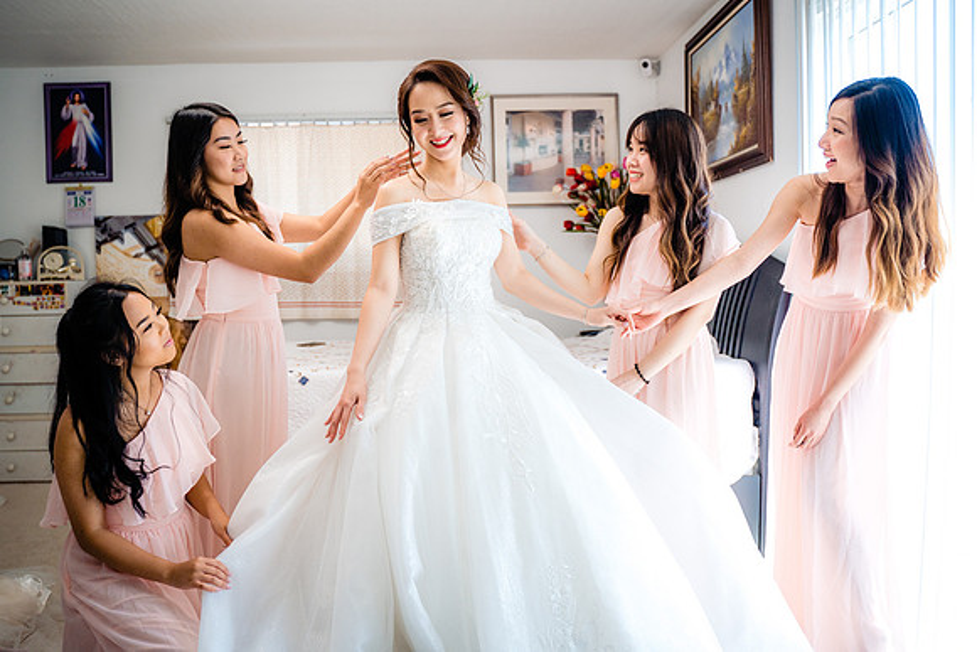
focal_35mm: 29
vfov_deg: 45.5
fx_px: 778
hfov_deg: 64.3
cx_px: 477
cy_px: 334
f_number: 2.8
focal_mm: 28
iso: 500
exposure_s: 1/320
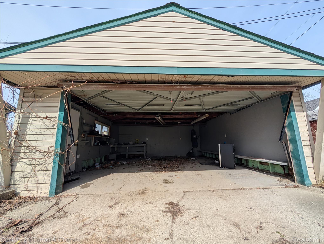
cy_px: 122
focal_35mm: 12
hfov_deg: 110.5
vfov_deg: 94.6
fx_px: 112
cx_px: 162
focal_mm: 2.02
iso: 52
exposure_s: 1/2016
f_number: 1.7
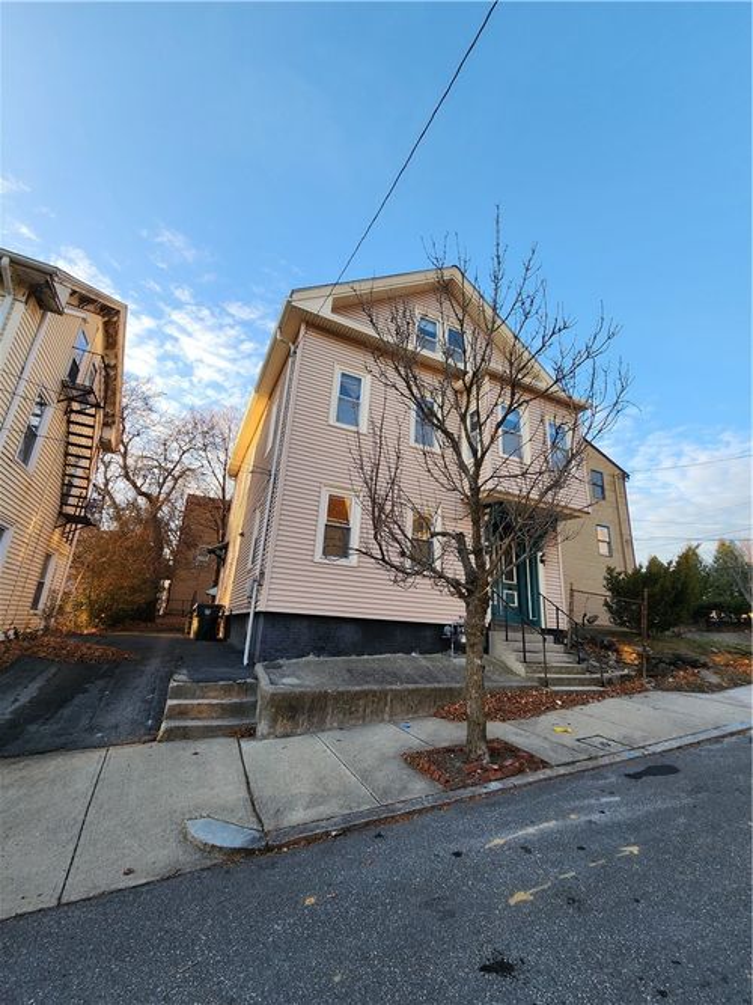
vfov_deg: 106.2
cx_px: 376
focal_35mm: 13
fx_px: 377
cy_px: 502
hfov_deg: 89.9
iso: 50
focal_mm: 2.2
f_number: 2.2
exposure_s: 1/244
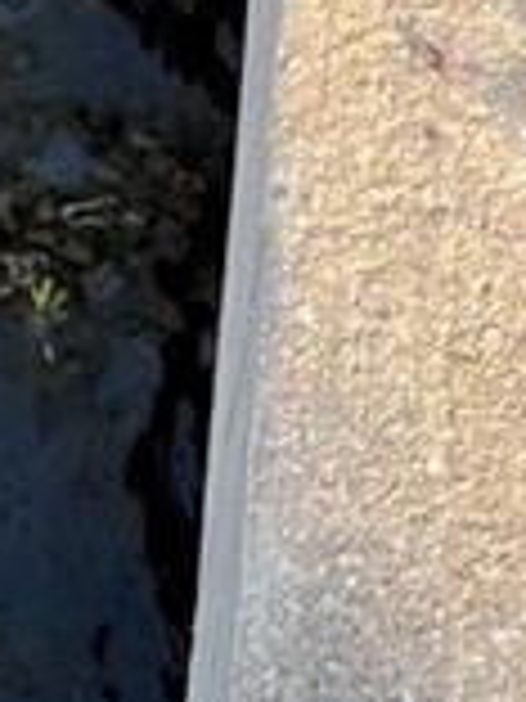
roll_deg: -6.5
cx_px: 616
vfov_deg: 8.3
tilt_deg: -22.9
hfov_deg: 7.4
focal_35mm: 200
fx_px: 4052
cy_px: -1462
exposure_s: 1/344
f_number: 1.6
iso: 32
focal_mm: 4.2
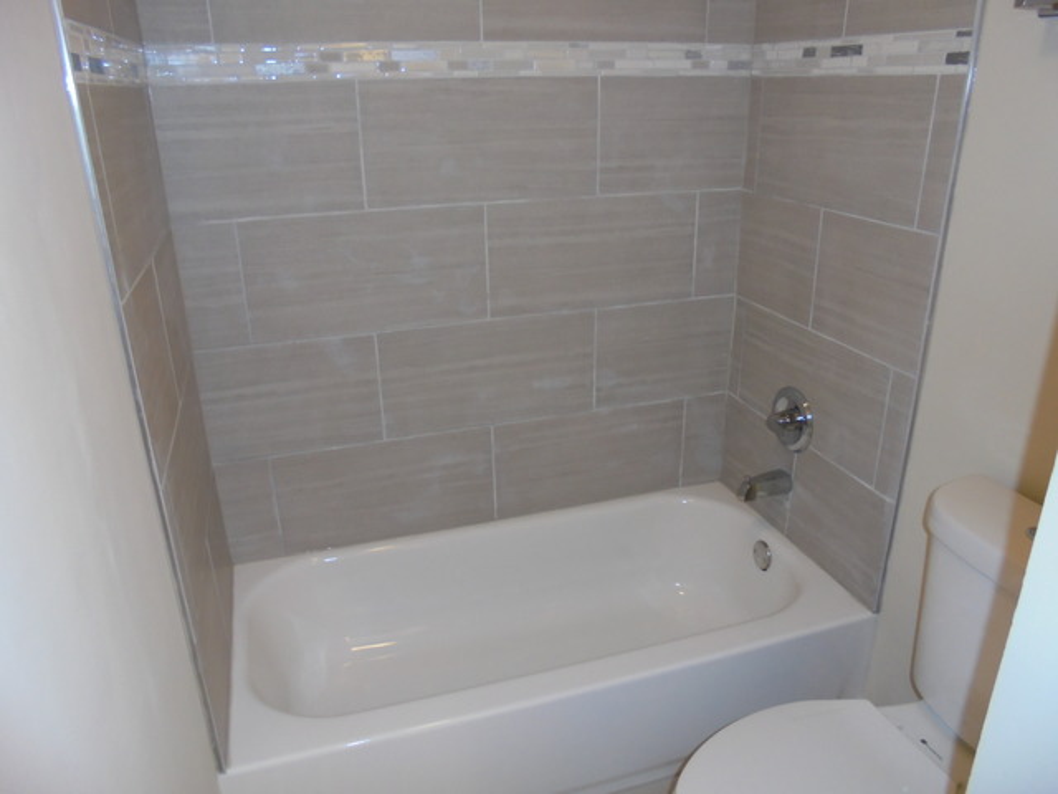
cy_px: 397
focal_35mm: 26
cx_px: 529
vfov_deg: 53.1
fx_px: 795
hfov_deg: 67.3
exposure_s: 1/30
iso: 400
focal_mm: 4.6
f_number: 3.5
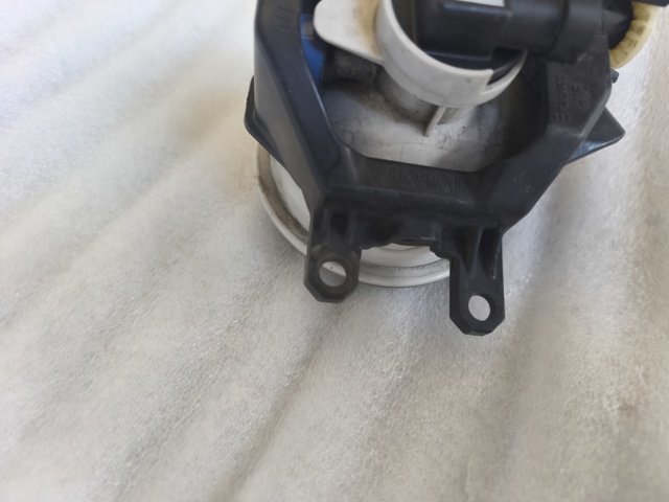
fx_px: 445
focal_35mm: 23
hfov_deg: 73.9
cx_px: 334
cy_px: 251
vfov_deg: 58.9
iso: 250
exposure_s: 1/50
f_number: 1.7
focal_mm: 5.35
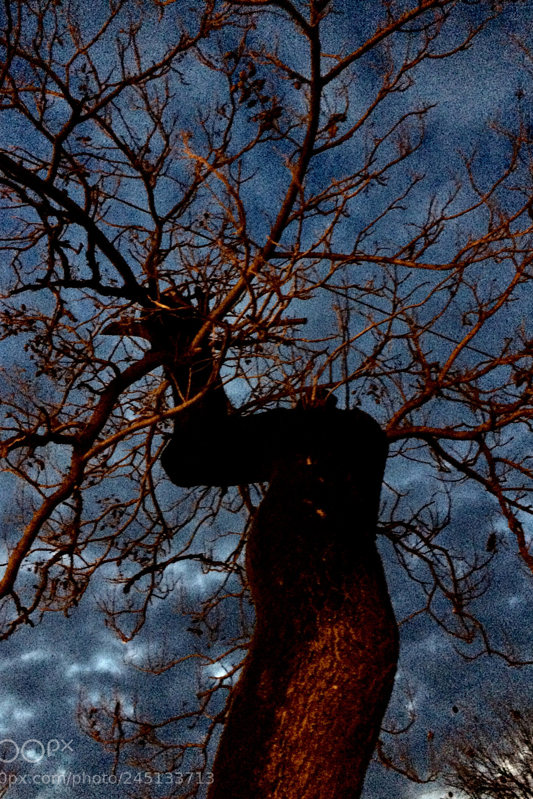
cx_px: 254
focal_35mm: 31
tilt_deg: +41.4
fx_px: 688
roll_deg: +6.8
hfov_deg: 42.3
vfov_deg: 60.3
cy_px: 408
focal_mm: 4.15
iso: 1600
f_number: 2.2
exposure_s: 1/17
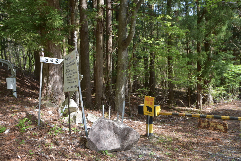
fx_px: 221
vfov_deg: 40.0
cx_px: 120
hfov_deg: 57.2
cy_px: 80
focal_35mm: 33
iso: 100
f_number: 4.5
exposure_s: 1/125
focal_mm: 22
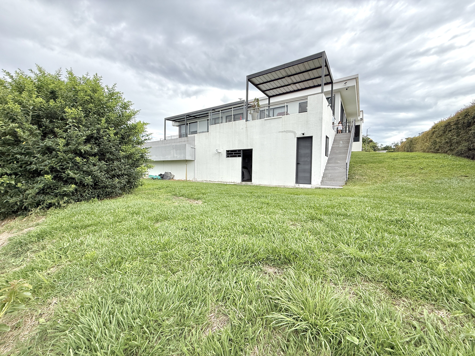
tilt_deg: -1.9
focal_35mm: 14
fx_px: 192
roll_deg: -0.7
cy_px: 178
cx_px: 238
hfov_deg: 102.1
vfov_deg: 85.7
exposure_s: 1/445
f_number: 2.2
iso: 50
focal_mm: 2.22
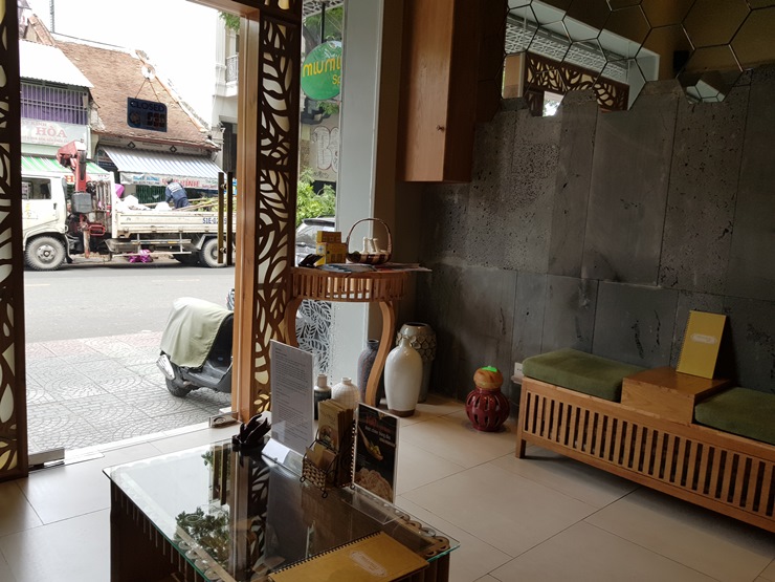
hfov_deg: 67.3
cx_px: 388
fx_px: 582
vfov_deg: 53.1
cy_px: 291
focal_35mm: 26
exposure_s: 1/124
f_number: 1.7
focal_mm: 4.2
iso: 40
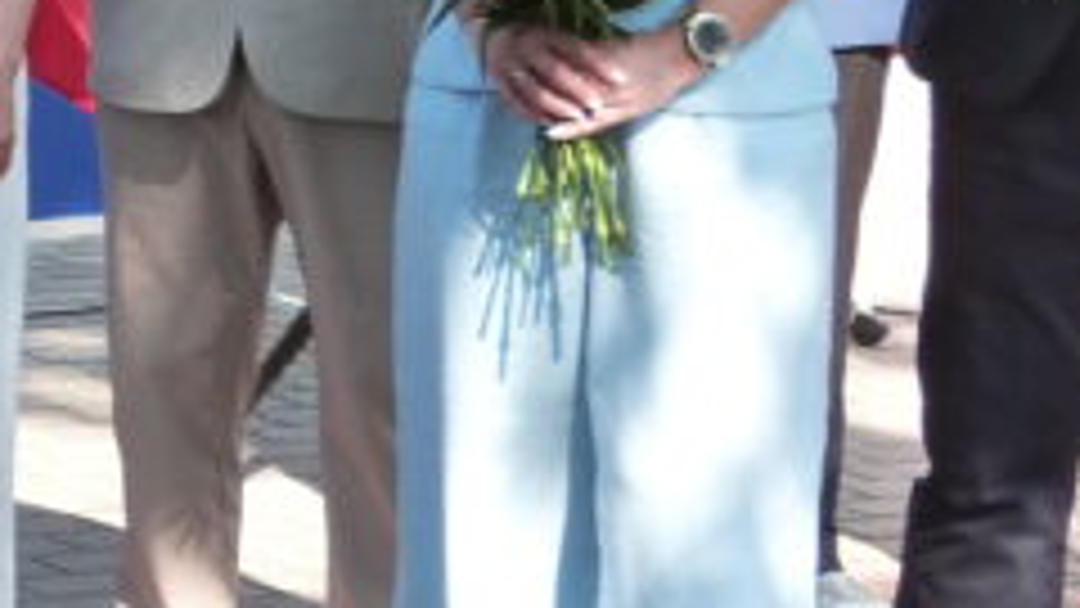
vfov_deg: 7.7
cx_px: -1012
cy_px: 41
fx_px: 4525
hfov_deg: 12.2
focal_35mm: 158
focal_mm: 6.1
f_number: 4
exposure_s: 1/125
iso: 160
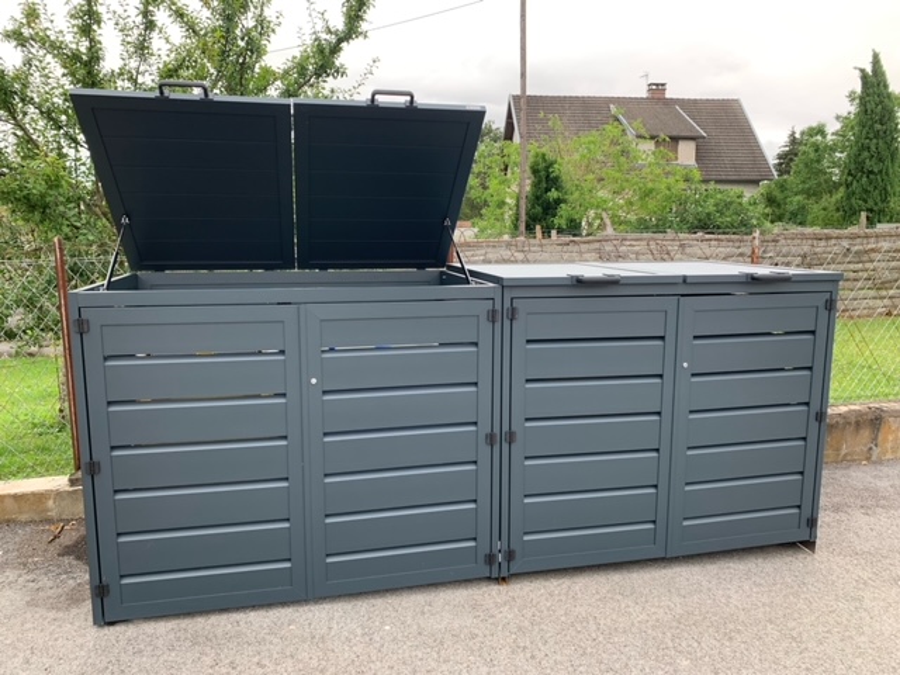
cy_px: 338
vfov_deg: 53.1
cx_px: 450
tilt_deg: -9.7
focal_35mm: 26
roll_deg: +0.7
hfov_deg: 67.3
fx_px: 676
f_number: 1.8
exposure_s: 1/201
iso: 25
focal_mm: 4.25
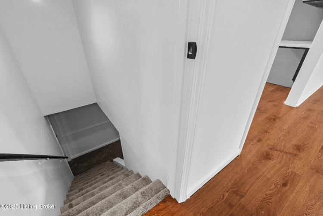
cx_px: 162
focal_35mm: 15
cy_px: 108
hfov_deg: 100.4
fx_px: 135
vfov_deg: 77.3
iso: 400
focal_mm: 10
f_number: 8
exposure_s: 1/5
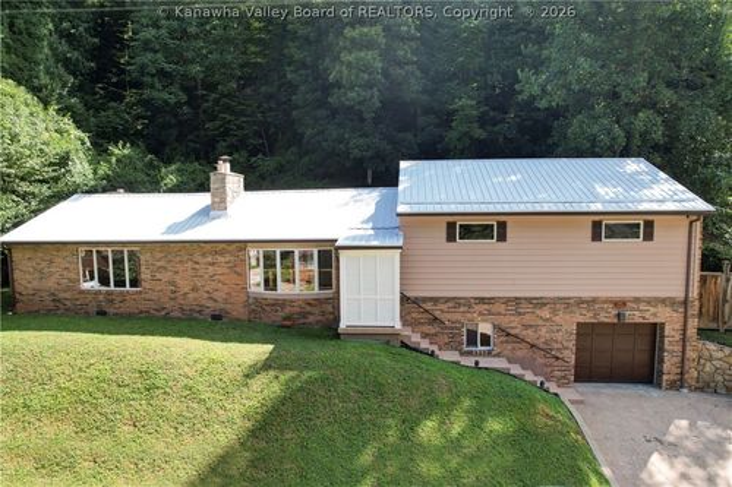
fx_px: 447
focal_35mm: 22
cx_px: 366
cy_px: 244
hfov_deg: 78.6
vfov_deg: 57.2
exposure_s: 1/640
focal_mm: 8.4
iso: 100
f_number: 2.8
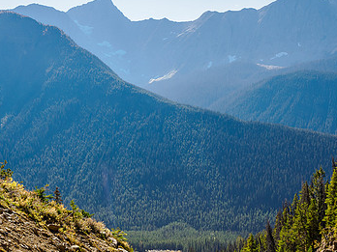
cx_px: 197
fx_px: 487
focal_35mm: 50
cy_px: 145
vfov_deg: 29.1
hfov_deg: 38.1
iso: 200
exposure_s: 1/250
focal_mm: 15
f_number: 8
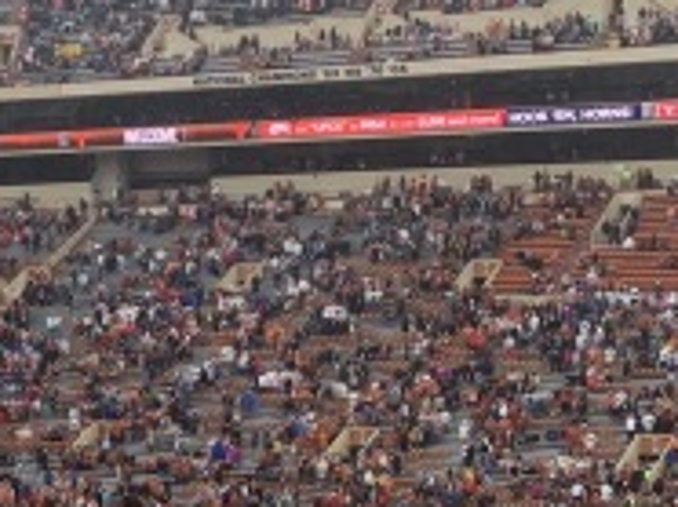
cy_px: 762
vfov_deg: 12.5
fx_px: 2191
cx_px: -11
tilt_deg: -15.2
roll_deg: +3.6
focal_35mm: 112
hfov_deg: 17.2
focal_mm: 4.25
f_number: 1.8
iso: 25
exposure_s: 1/354
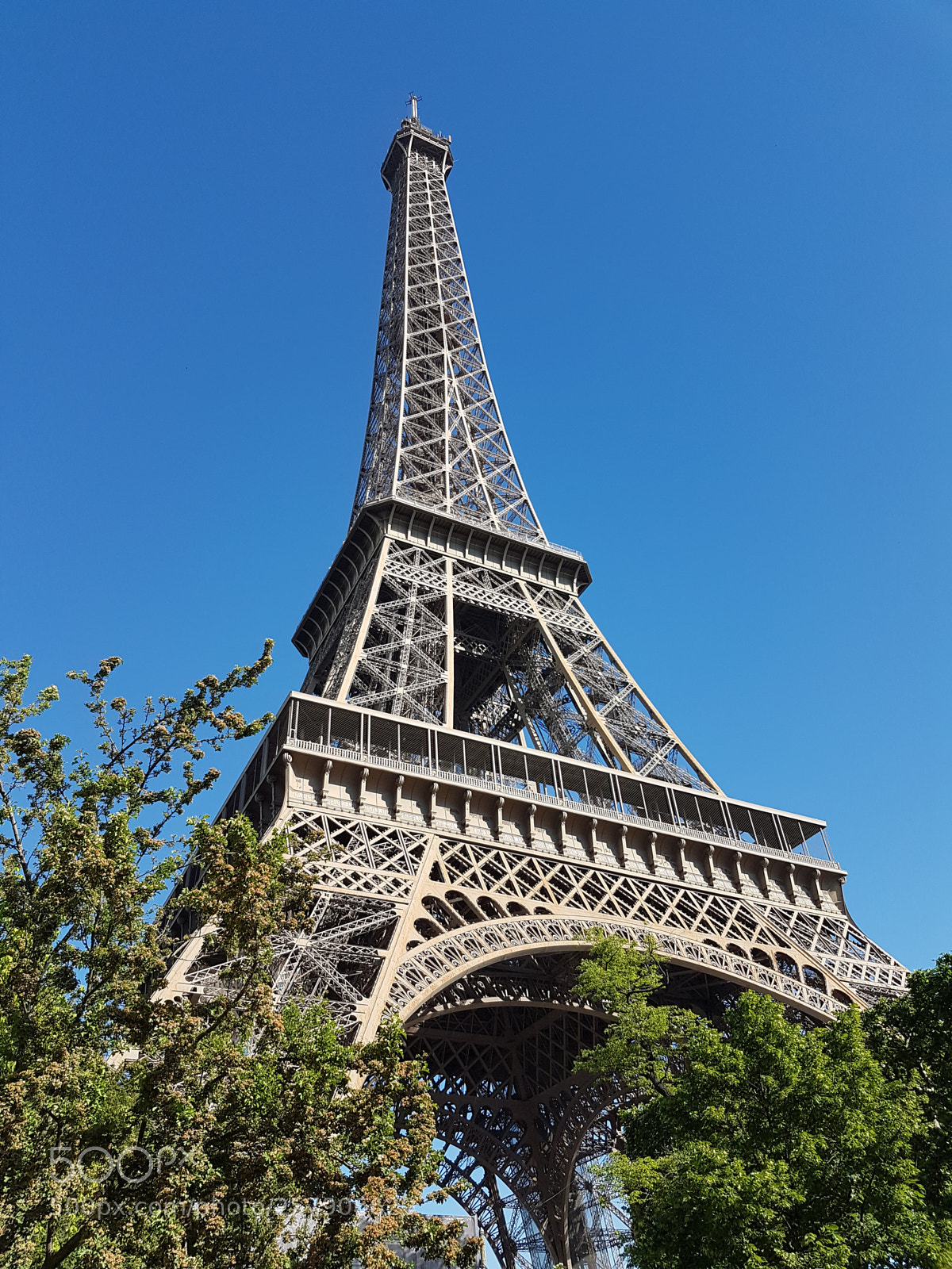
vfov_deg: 67.3
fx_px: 953
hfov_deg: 53.1
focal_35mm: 26
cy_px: 634
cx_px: 476
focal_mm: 4.2
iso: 40
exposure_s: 1/1500
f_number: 1.7
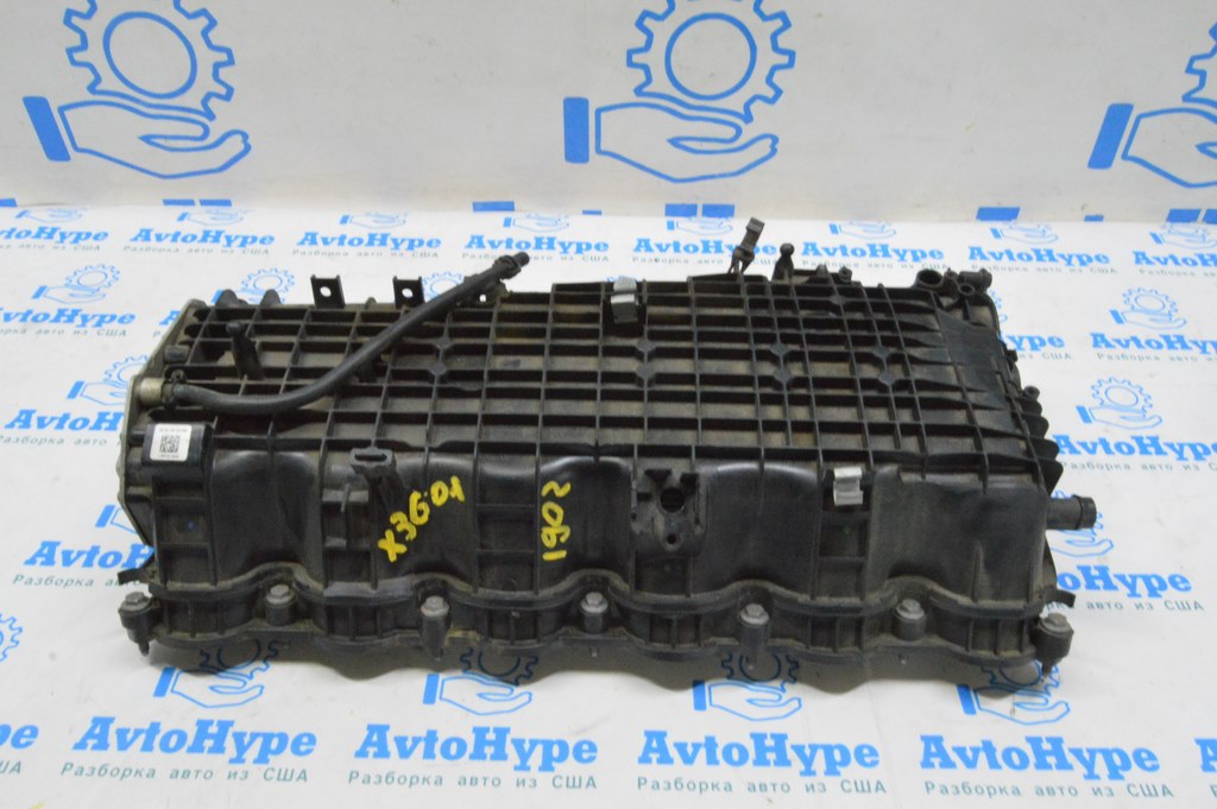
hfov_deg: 62.0
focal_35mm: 30
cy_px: 404
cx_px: 608
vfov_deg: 43.5
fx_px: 1013
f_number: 20
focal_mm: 20
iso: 6400
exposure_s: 1/15
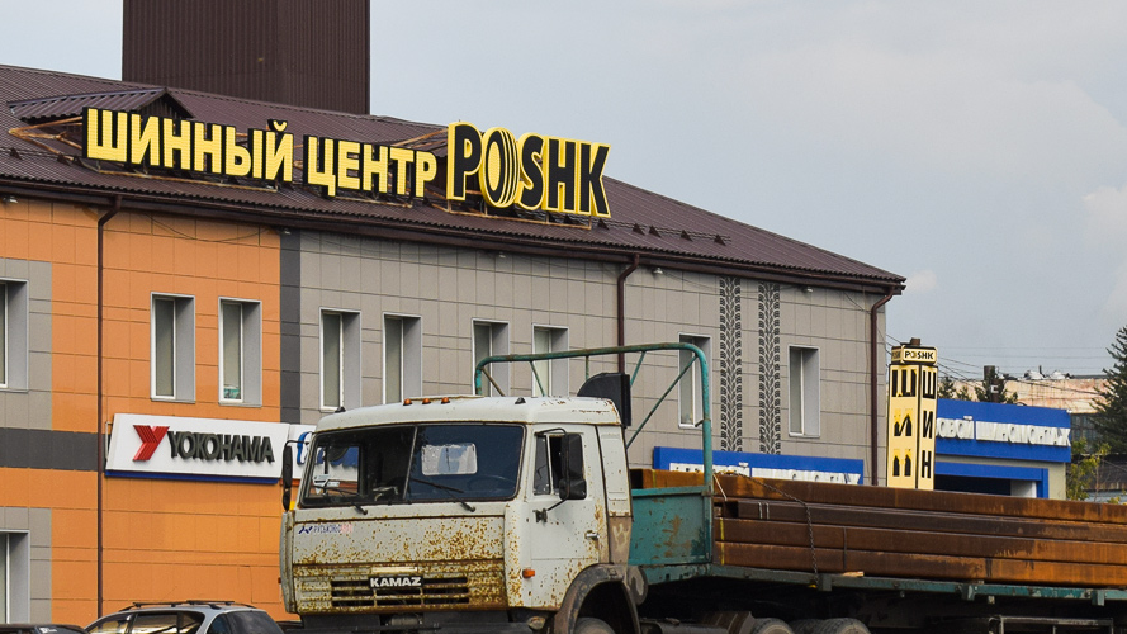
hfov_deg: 18.3
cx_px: 712
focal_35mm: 117
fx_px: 3488
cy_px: 396
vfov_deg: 10.4
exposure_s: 1/800
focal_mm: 55
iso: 200
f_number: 6.3
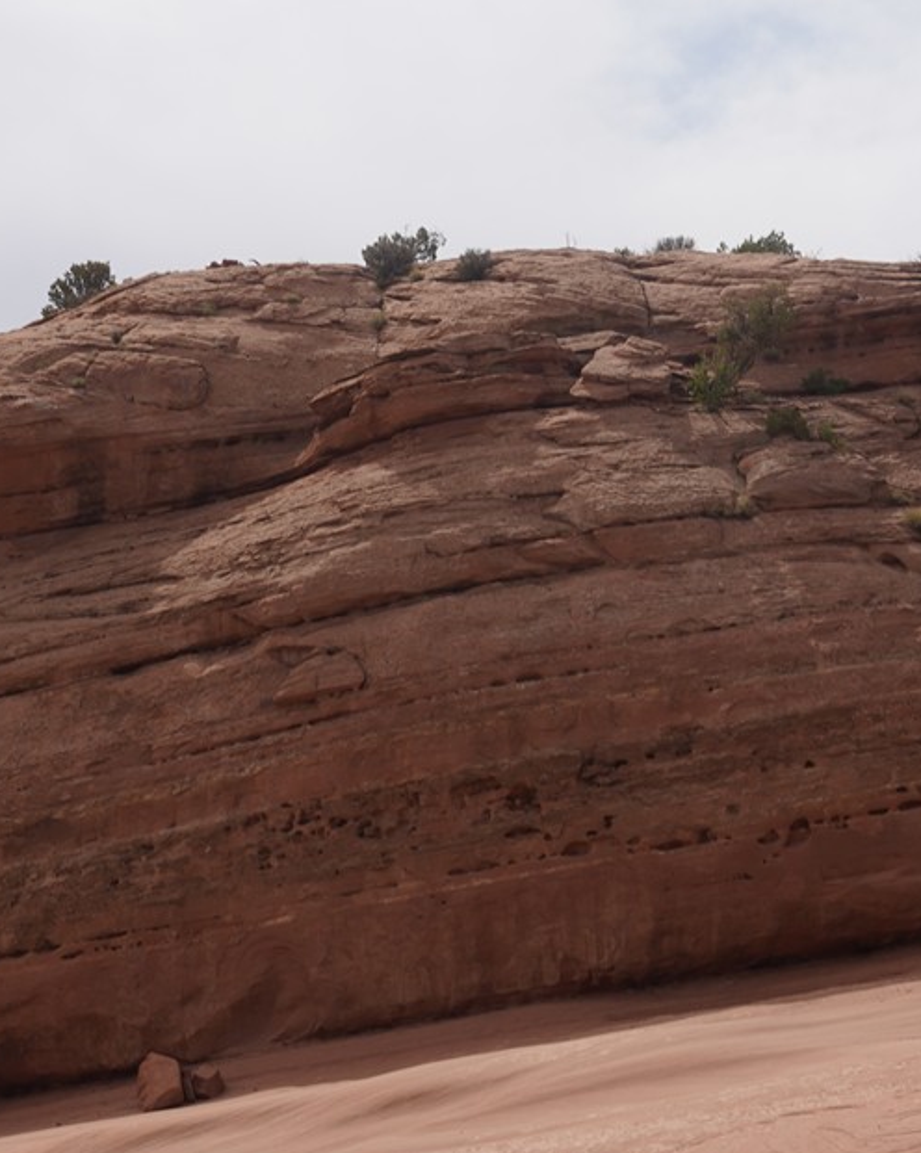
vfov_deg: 15.6
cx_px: 318
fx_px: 4127
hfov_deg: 12.7
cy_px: 1142
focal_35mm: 121
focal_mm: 40
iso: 100
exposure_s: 1/100
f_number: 18
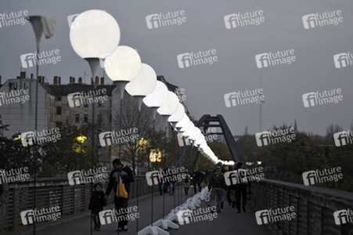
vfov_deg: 17.0
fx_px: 784
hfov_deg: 25.4
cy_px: 118
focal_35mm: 80
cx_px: 176
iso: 1000
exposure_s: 1/80
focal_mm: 80
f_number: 2.8
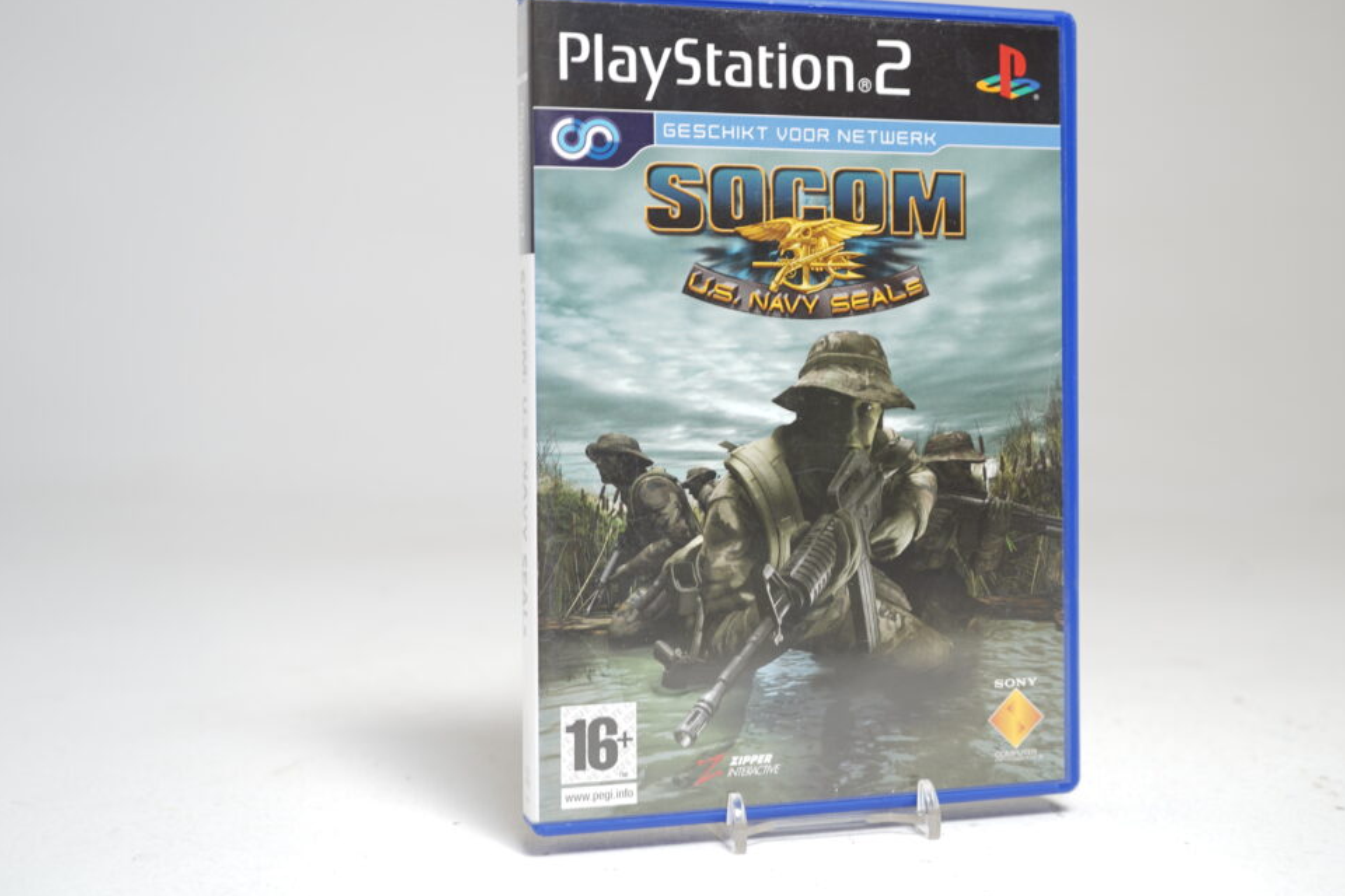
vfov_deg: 27.0
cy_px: 407
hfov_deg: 39.4
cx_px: 815
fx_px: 1868
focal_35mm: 50
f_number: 5.6
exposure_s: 1/2.5
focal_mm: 40
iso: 64
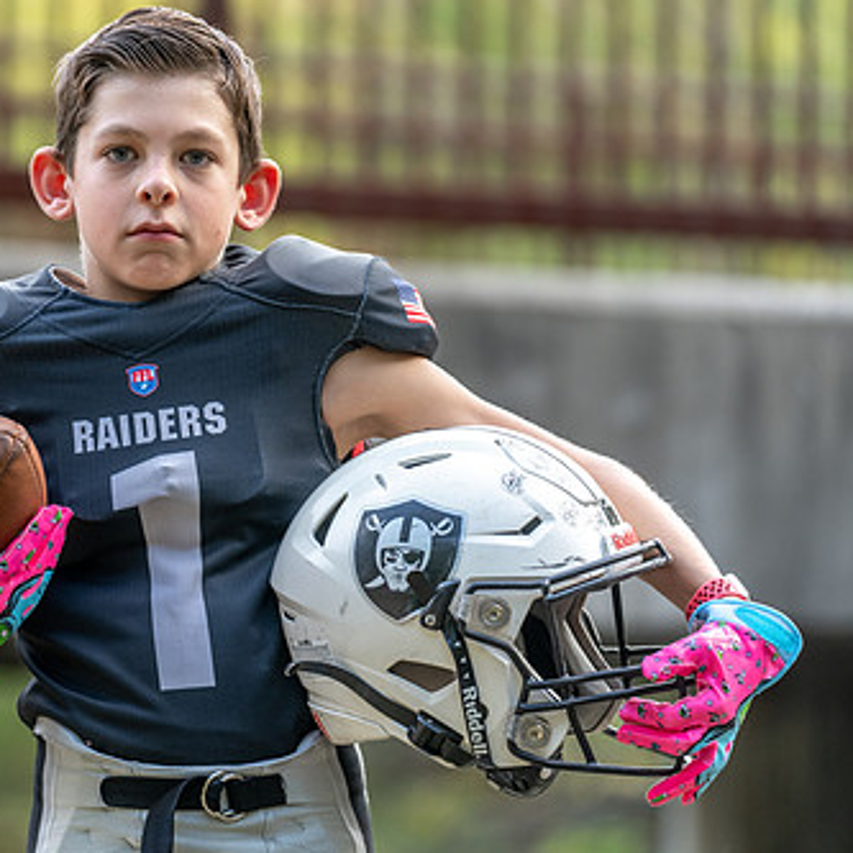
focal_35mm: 263
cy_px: 382
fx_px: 7332
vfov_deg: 6.7
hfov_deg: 6.6
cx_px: 164
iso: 500
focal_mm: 167
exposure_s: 1/320
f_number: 2.8
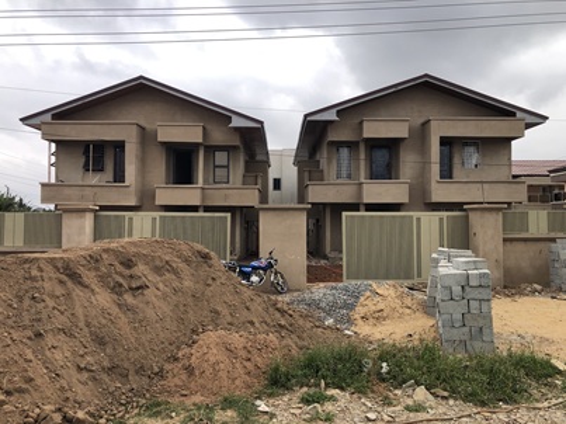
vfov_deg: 49.7
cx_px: 283
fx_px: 458
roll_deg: +0.3
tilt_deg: +0.2
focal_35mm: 28
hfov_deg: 63.5
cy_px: 212
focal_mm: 3.99
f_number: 1.8
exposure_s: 1/685
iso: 20
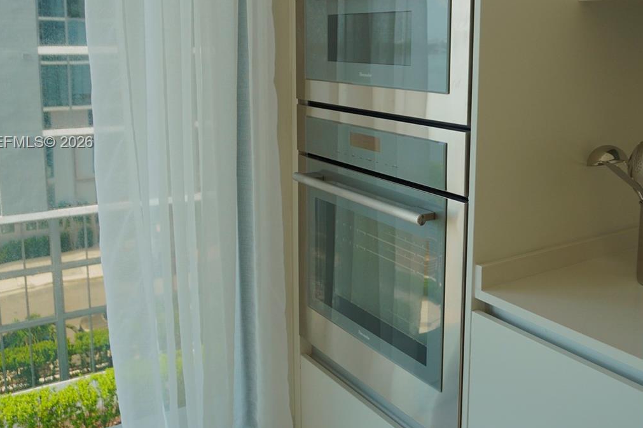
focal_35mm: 38
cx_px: 404
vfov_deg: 34.7
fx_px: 678
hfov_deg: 50.2
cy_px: 143
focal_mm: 16
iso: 200
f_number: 3.5
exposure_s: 1/320
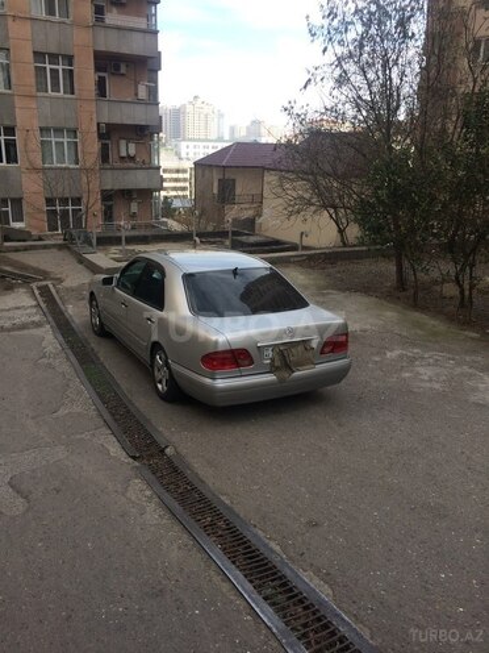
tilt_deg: -19.4
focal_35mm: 29
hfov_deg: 48.2
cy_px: 326
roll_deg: +0.5
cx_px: 244
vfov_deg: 61.7
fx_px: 546
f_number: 2.2
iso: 32
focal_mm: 4.15
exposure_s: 1/586
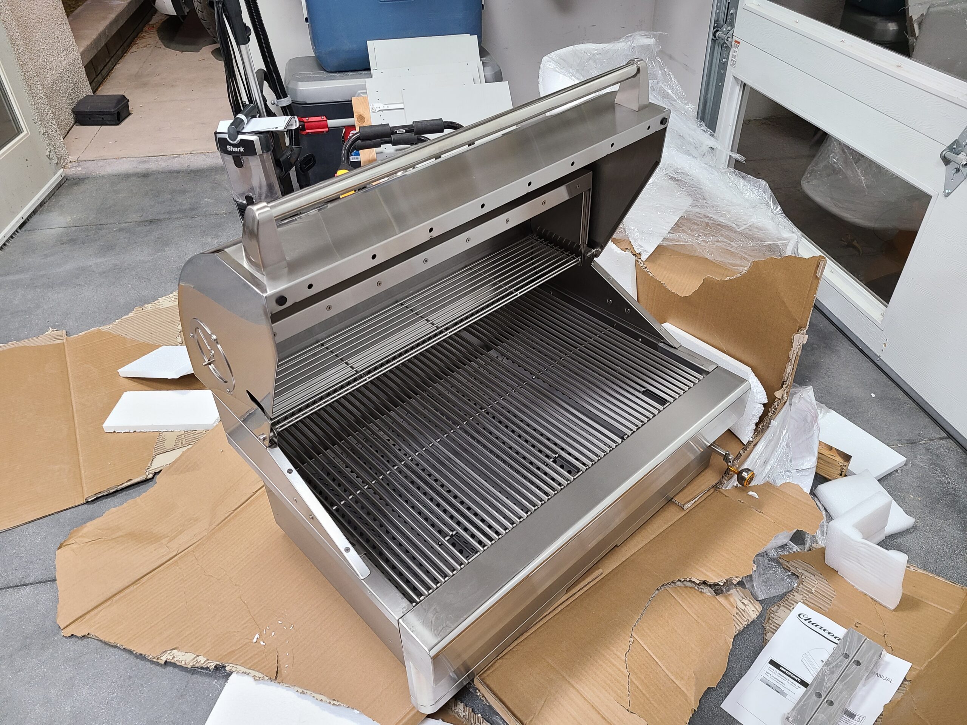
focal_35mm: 26
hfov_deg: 67.3
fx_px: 726
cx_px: 484
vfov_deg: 53.1
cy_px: 362
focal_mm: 5.4
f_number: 1.8
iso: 160
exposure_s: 1/39
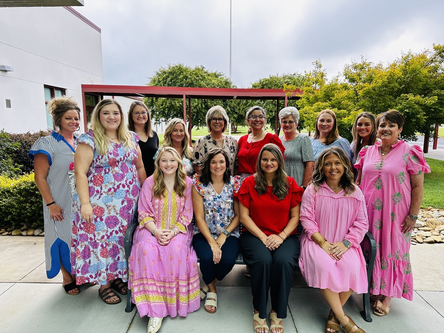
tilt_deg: -8.7
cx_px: 222
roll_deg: -0.4
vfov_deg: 56.8
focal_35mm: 24
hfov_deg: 71.6
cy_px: 166
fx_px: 308
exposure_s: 1/262
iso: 80
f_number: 1.78
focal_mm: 6.86
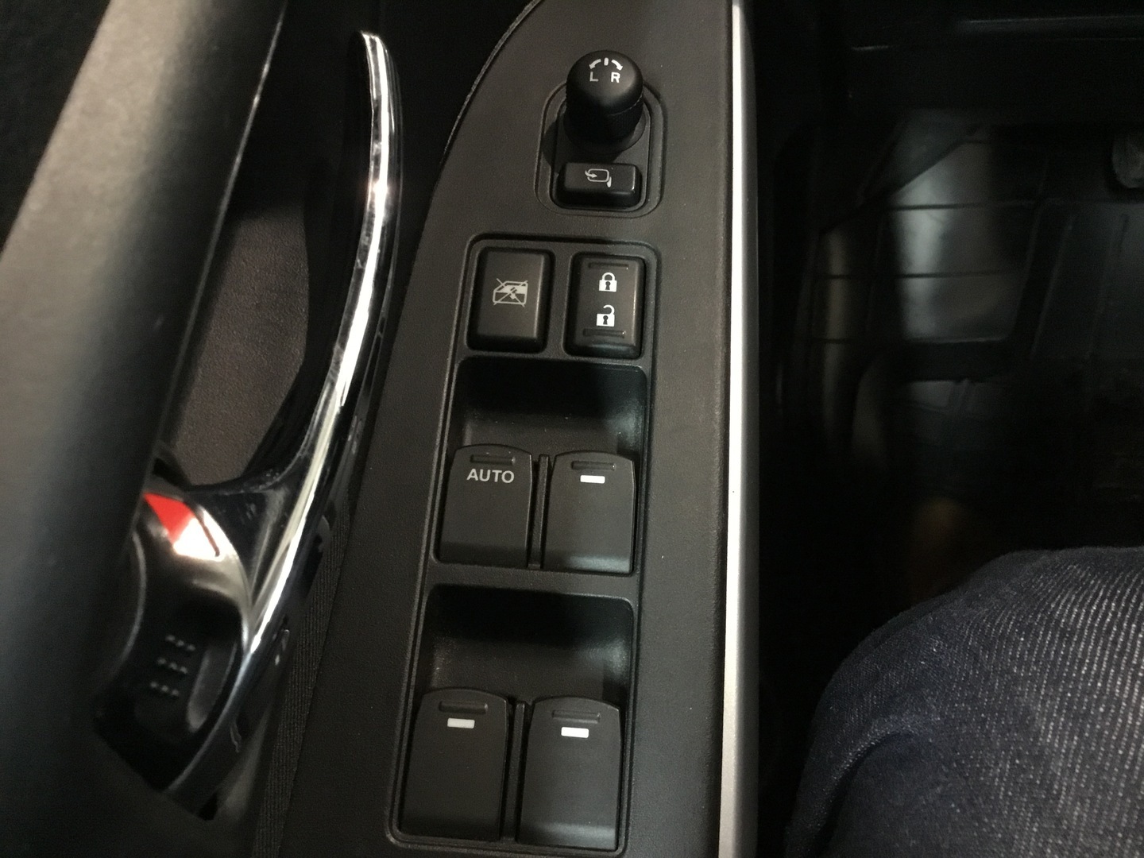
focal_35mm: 31
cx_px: 572
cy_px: 429
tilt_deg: -59.1
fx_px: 1024
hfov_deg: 58.4
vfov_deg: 45.4
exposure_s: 1/17
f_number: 2.4
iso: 500
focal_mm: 3.3
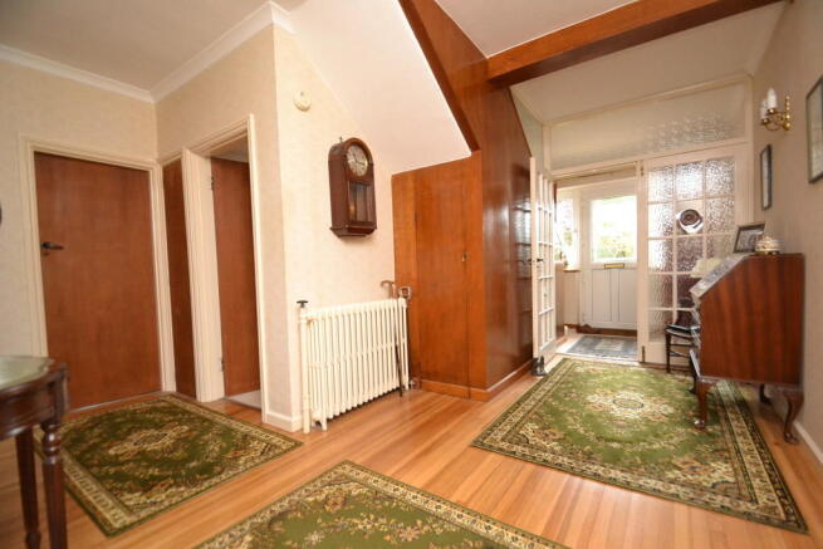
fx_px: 343
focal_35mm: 15
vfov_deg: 77.4
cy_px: 274
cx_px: 412
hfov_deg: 100.4
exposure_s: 1/60
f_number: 3.5
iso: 3200
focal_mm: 10
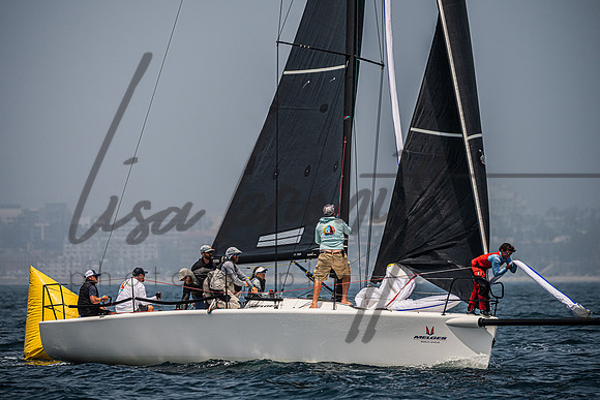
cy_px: 189
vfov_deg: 4.1
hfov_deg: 6.2
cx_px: 284
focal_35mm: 334
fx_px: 5567
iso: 400
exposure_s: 1/5000
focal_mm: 310
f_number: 6.3
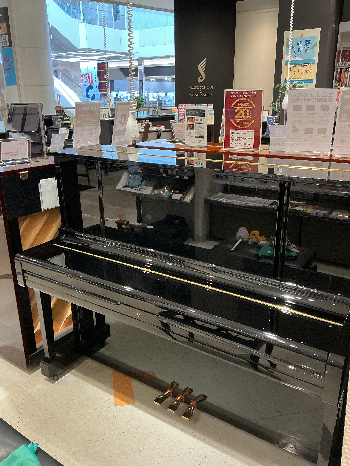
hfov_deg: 46.8
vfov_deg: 60.0
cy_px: 234
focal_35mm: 30
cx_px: 174
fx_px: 404
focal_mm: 3
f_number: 1.8
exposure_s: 1/60
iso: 125
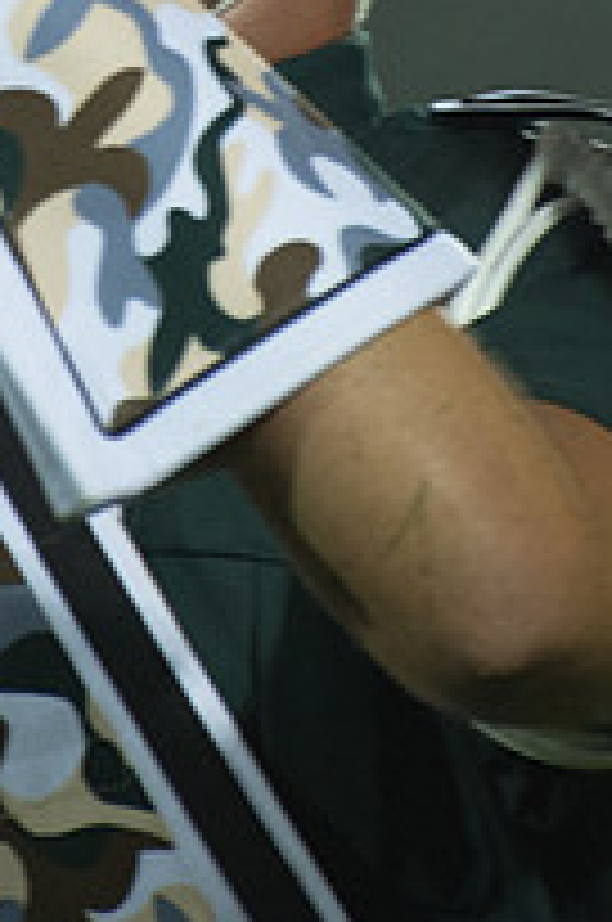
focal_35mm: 846
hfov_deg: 1.6
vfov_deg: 2.4
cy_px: -167
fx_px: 21645
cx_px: 131
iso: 3200
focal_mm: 220
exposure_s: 1/160
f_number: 5.3
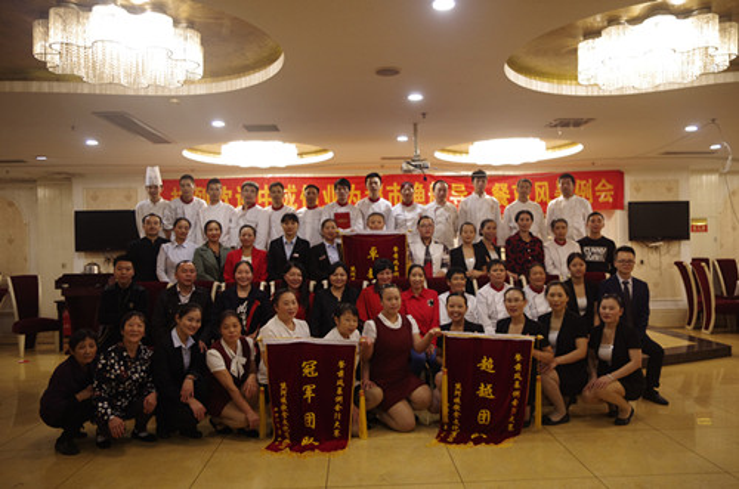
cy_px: 244
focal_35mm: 27
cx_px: 370
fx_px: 553
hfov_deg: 67.5
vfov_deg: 47.7
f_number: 3.5
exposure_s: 1/40
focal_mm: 18
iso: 800
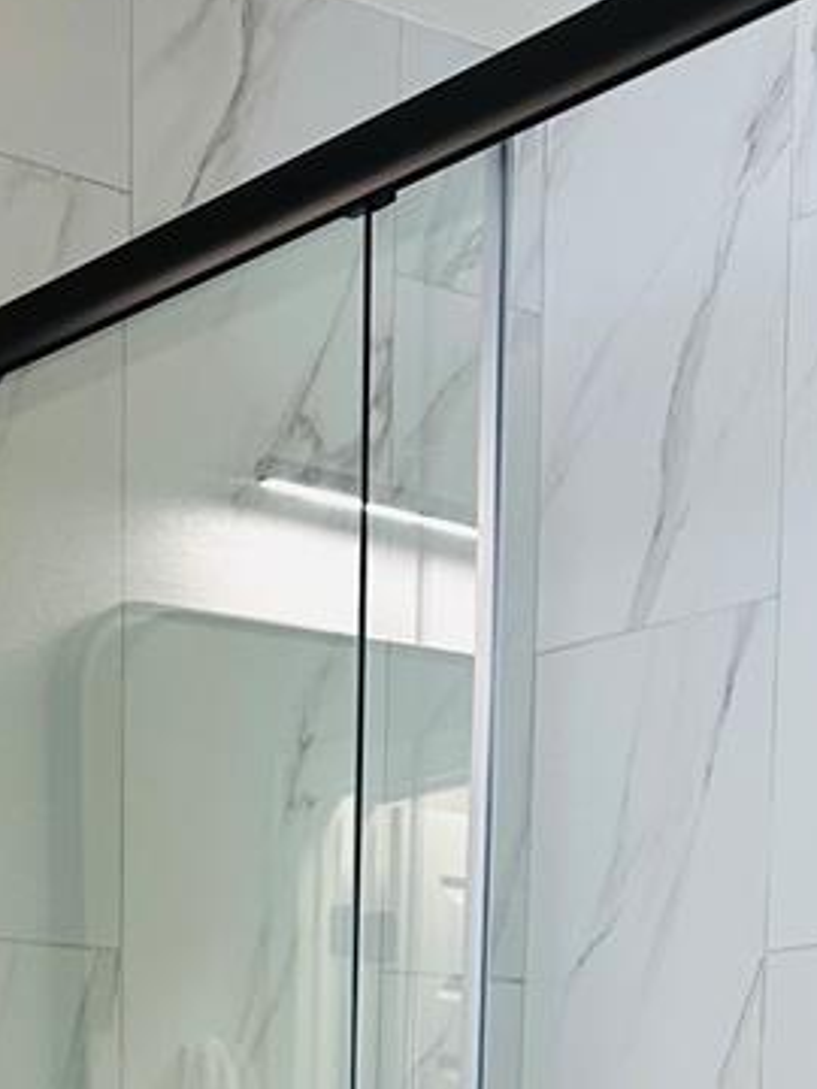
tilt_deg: -7.5
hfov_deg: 18.1
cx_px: 42
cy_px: 1576
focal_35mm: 80
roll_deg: +0.9
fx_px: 2518
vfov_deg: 21.1
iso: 200
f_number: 1.78
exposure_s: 1/131
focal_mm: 6.86
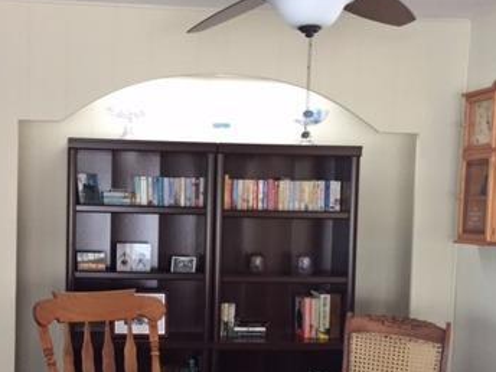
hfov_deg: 34.8
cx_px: 123
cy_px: 262
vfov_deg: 26.8
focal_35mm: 54
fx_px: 774
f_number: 2.2
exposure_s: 1/30
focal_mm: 4.15
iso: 200
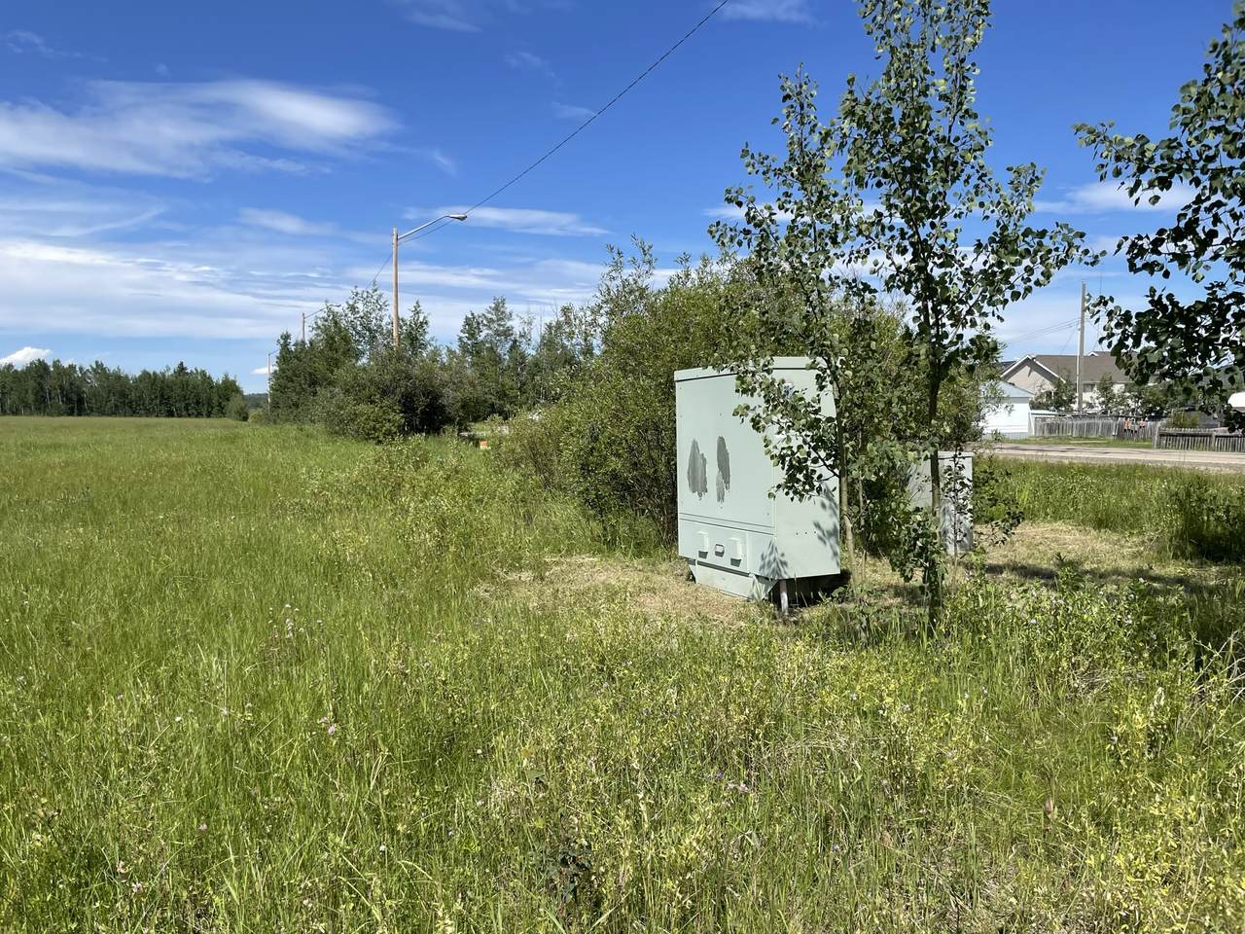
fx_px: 935
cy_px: 467
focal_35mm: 26
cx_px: 622
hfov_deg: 67.3
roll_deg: +0.1
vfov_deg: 53.1
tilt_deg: -6.2
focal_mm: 4.2
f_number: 1.6
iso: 32
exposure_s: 1/3401
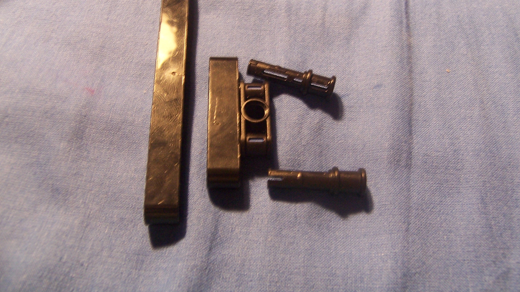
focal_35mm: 36
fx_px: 496
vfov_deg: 32.6
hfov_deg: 55.3
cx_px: 260
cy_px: 106
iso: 140
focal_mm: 5.5
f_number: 3.4
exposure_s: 1/15
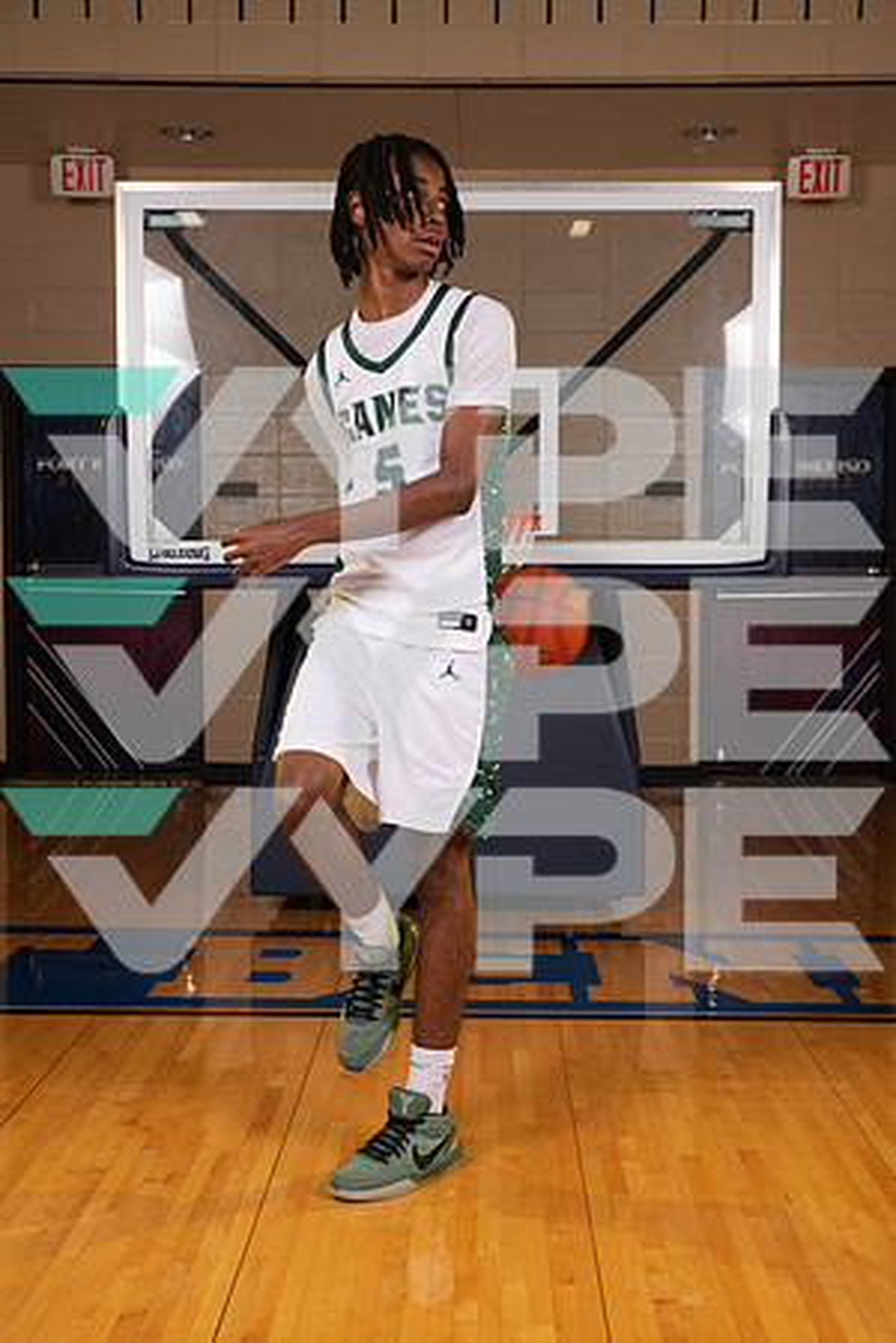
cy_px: 672
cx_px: 448
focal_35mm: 46
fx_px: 1717
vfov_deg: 42.7
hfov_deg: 29.2
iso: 320
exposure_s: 1/320
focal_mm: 46
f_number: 7.1
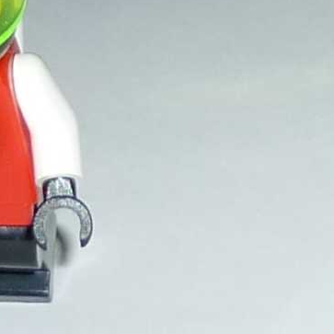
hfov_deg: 6.7
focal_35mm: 262
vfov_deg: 6.5
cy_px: -328
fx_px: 2860
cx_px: 279
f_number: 2.8
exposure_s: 1/30
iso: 100
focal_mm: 5.5
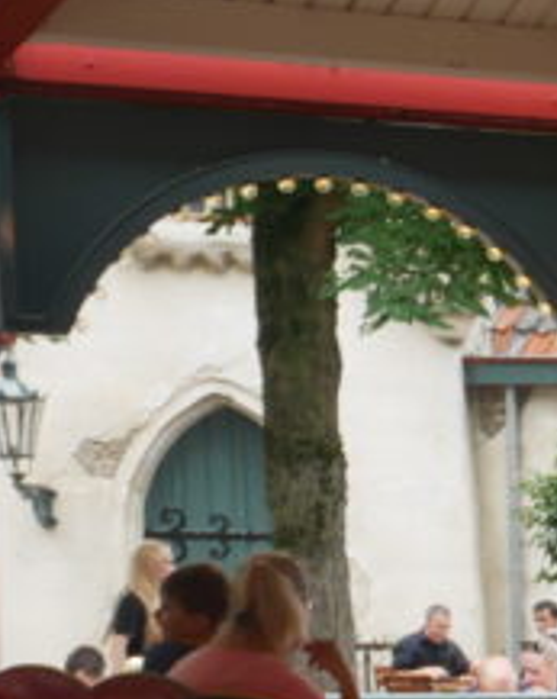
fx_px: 3428
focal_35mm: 166
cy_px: 1048
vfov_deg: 11.2
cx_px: 1562
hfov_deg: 8.2
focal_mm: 18
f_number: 4.2
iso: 200
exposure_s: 1/80
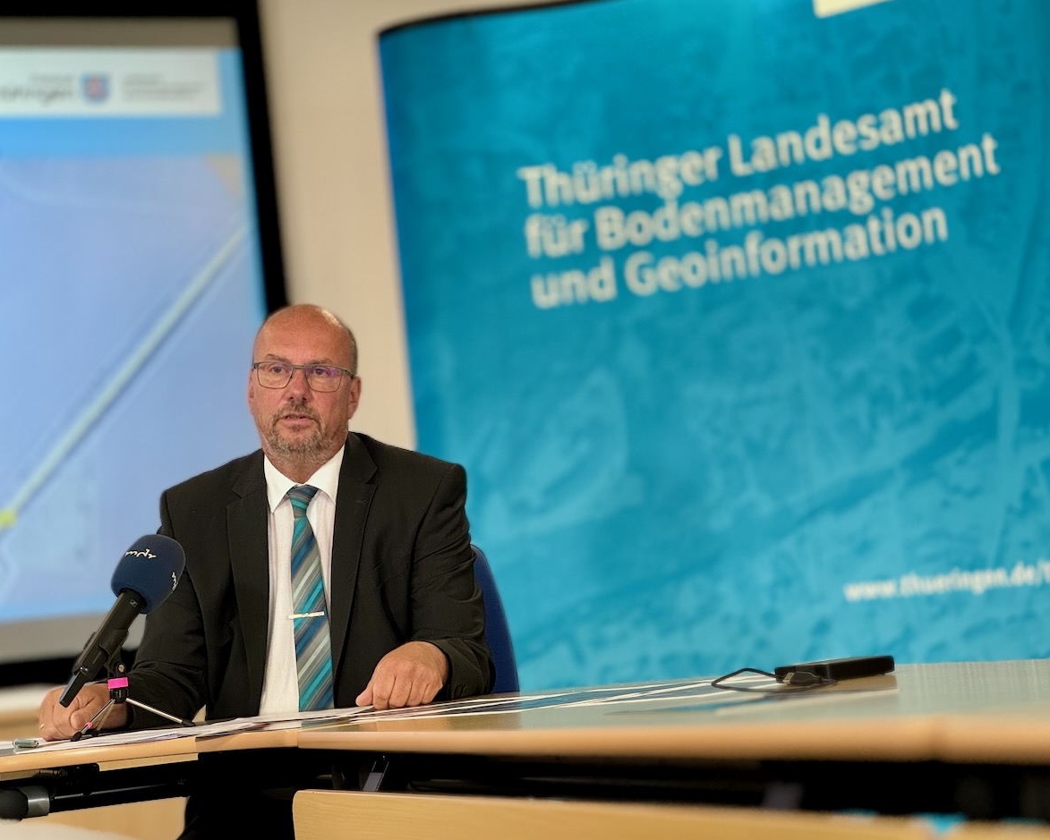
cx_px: 498
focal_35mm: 82
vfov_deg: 18.7
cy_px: 420
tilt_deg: +5.0
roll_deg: +6.3
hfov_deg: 23.3
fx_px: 2549
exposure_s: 1/100
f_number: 2.8
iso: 250
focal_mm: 9
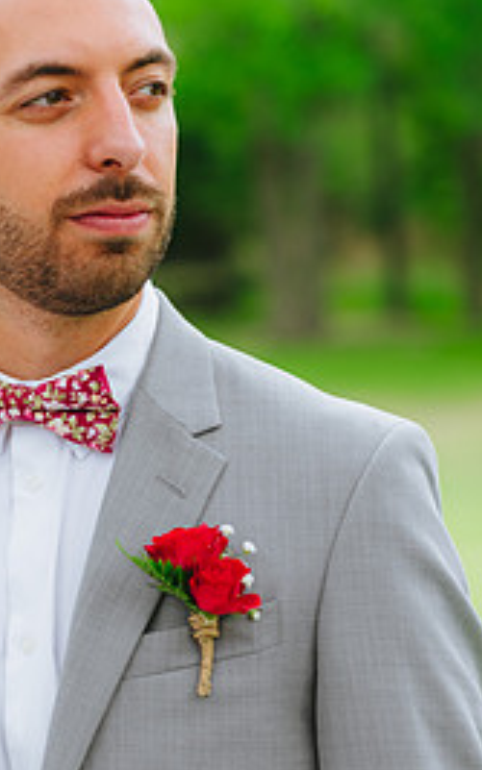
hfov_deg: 9.0
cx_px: 110
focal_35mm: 146
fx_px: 3067
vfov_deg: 14.3
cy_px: 456
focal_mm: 85
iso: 80
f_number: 3.5
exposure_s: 1/100
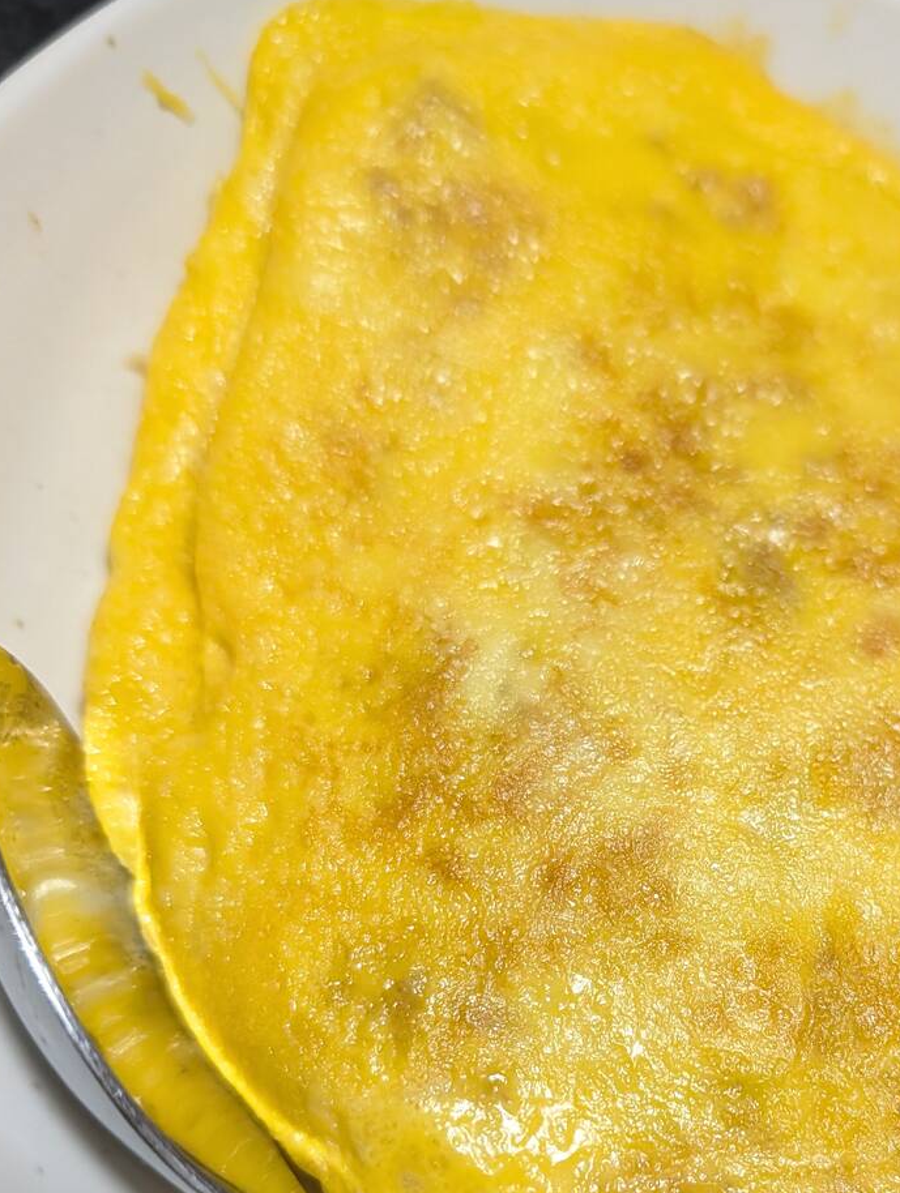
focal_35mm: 42
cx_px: 689
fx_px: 1451
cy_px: 901
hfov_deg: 33.7
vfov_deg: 43.2
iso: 764
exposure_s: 1/86.6
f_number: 1.68
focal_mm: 6.9
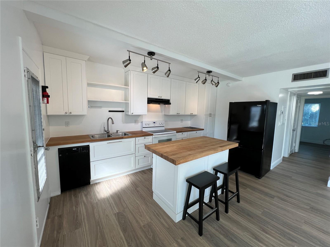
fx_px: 124
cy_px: 124
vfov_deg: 89.9
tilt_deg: -6.1
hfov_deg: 106.2
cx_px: 165
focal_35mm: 13
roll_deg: -0.5
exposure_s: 1/120
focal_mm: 1.57
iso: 50
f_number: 1.8
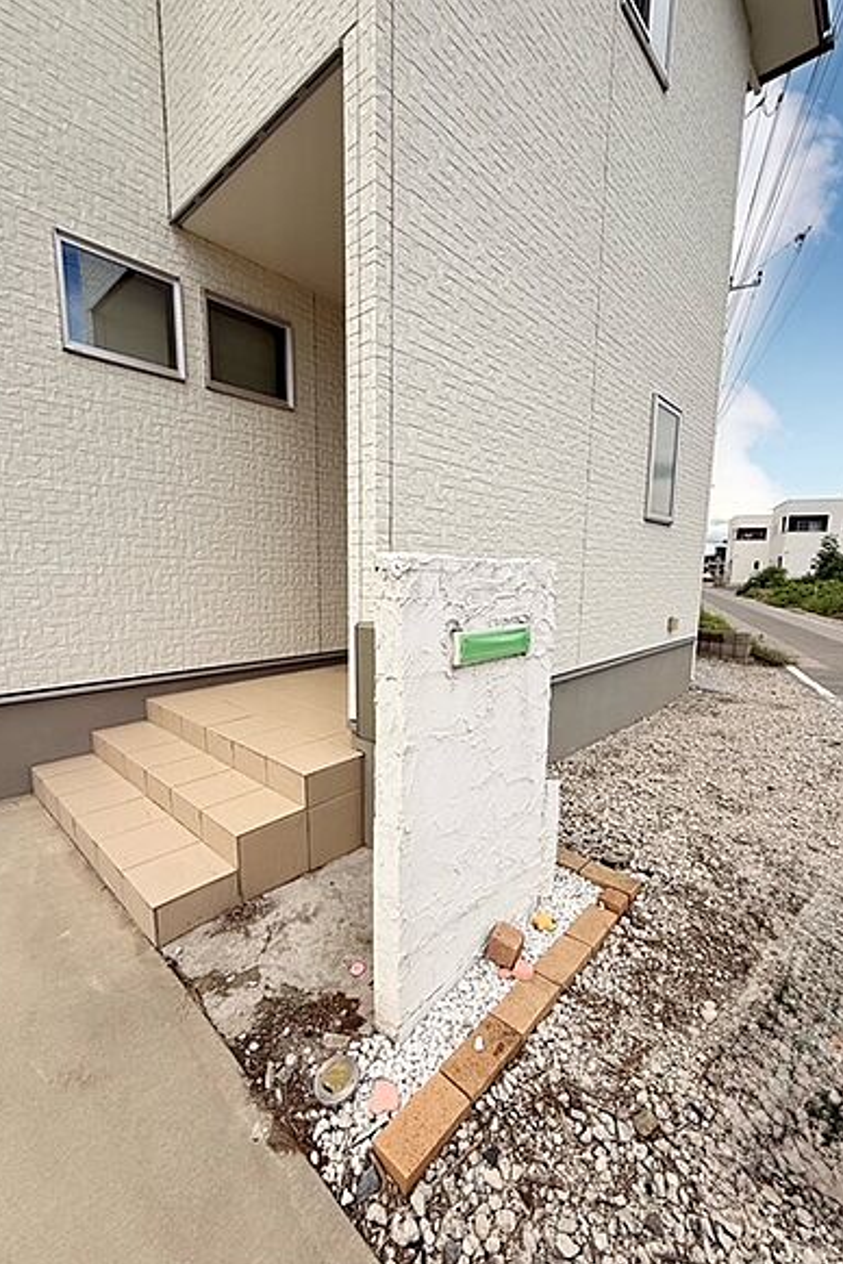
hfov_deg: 77.3
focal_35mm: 15
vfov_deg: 100.4
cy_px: 649
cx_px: 439
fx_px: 527
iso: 50
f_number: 2.2
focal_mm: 2.22
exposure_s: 1/2717
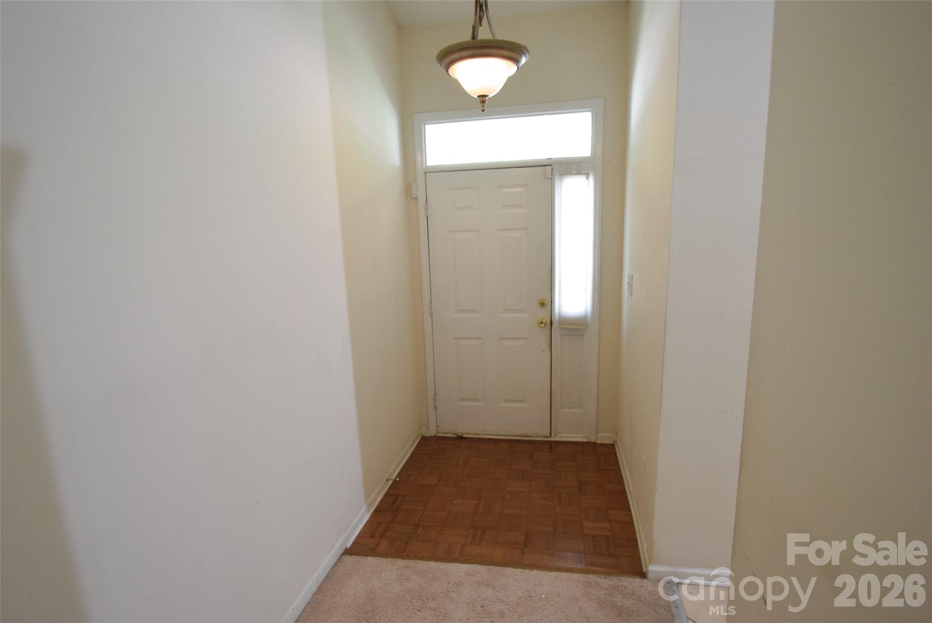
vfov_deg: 67.5
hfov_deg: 90.0
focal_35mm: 18
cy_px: 312
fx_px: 466
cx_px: 466
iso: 1100
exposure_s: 1/60
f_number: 3.8
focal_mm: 12
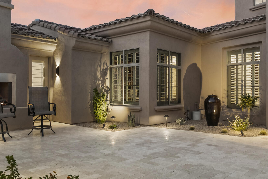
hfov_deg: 55.8
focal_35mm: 34
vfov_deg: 38.9
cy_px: 90
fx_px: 253
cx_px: 136
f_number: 6.4
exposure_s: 1.7
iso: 800
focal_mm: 10
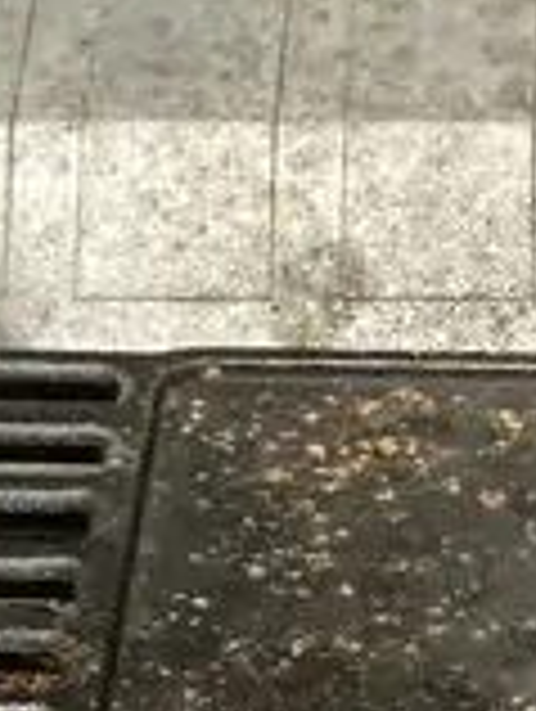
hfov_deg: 8.1
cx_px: 730
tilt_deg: -30.1
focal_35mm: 181
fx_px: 3727
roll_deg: -1.8
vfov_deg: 10.9
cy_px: 302
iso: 160
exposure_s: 1/50
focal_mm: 3.99
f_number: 1.8
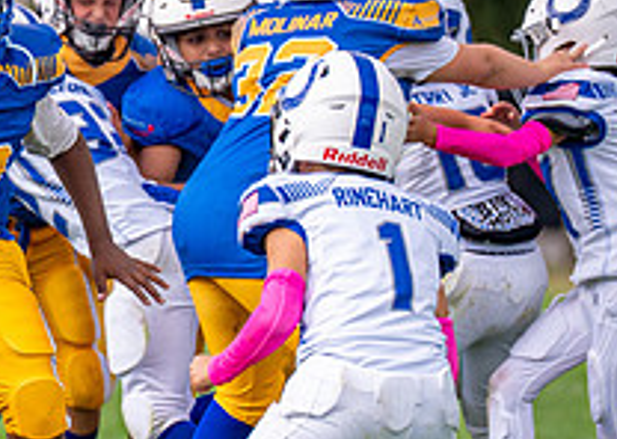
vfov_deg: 1.9
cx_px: -124
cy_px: 213
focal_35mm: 762
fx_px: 13335
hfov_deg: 2.6
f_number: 2.8
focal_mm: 200
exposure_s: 1/2000
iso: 400
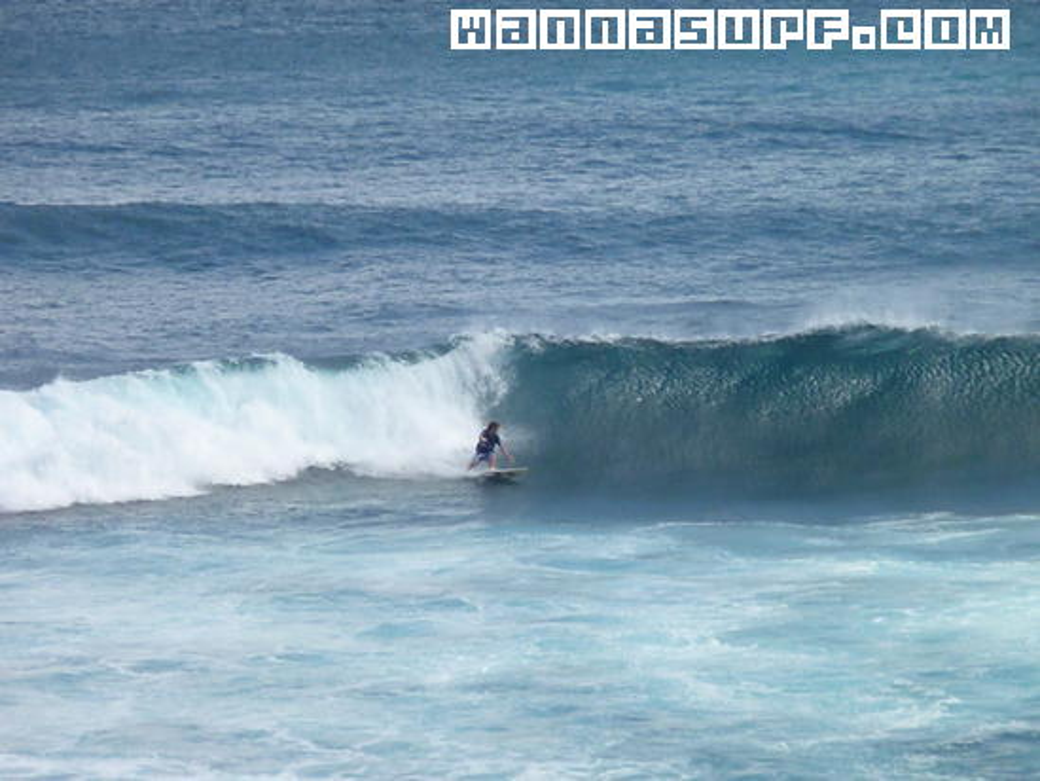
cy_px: 390
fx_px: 8414
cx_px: 520
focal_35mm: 280
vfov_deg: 5.3
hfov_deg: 7.1
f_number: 11
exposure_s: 1/500
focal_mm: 47
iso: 500
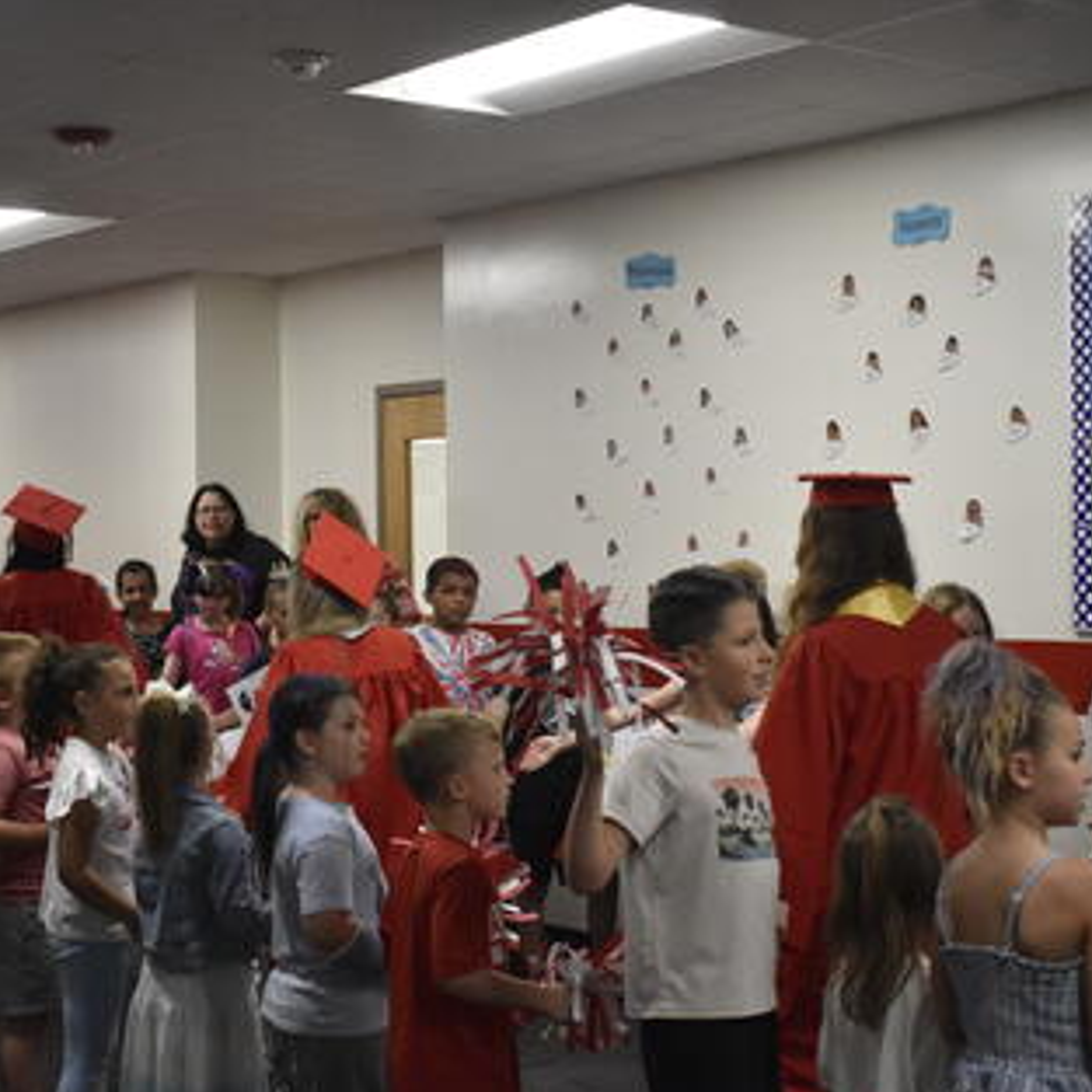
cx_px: 604
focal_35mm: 61
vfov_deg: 28.3
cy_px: 551
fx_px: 2165
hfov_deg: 28.3
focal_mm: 31
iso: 3200
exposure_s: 1/400
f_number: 4.2
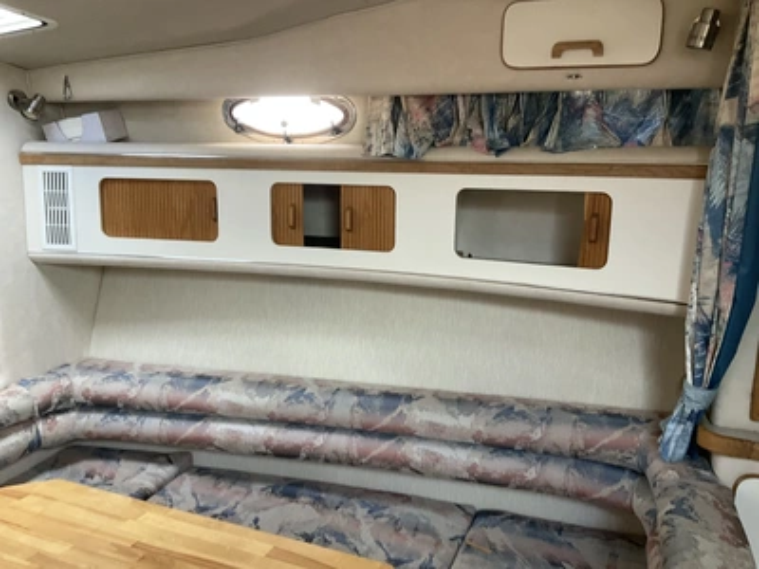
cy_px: 284
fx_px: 636
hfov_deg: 61.7
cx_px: 380
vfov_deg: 48.2
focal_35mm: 29
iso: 80
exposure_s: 1/60
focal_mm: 3
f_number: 1.8
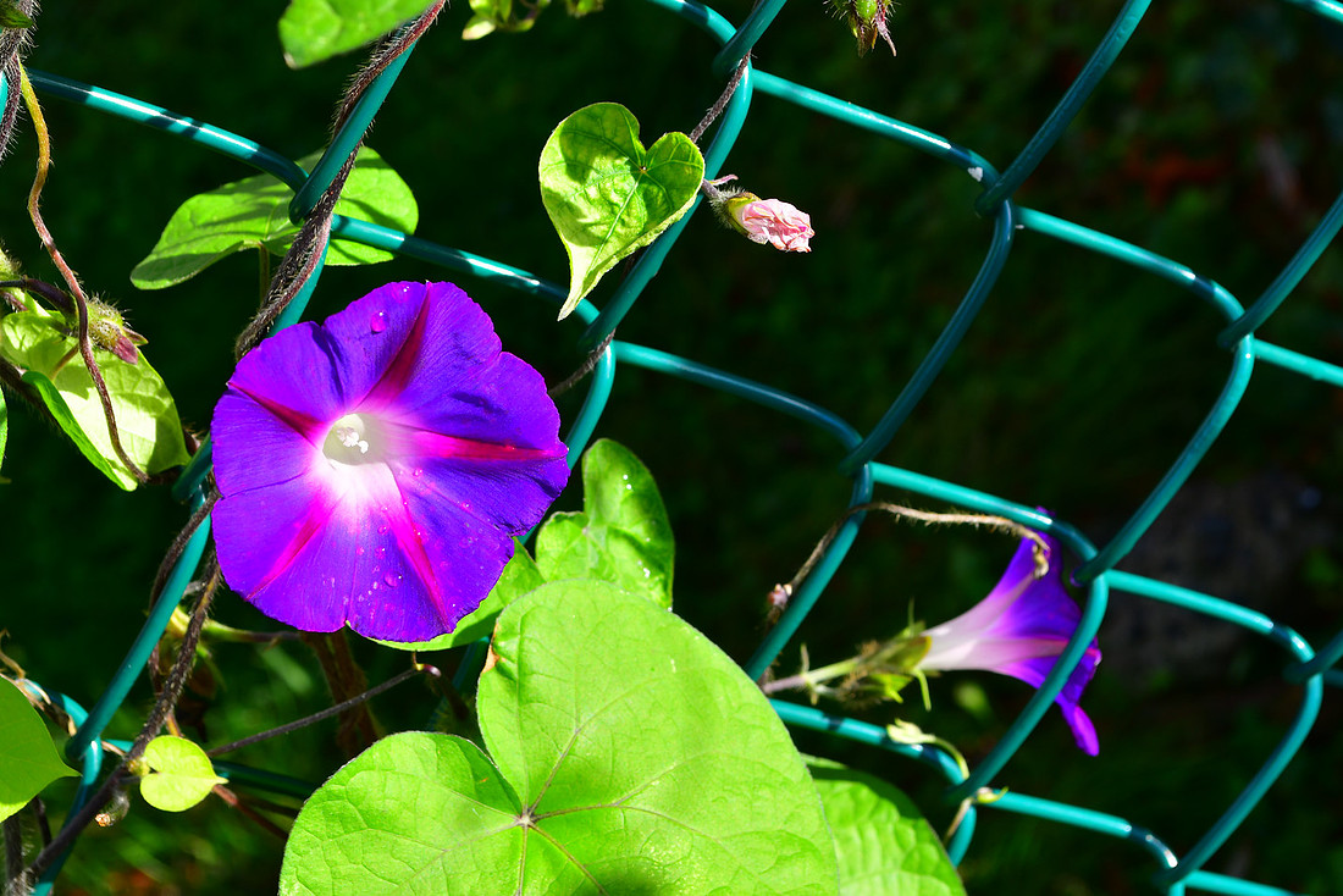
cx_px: 672
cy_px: 448
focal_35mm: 82
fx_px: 3060
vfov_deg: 16.7
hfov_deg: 24.8
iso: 200
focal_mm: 55
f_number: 10
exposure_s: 1/160
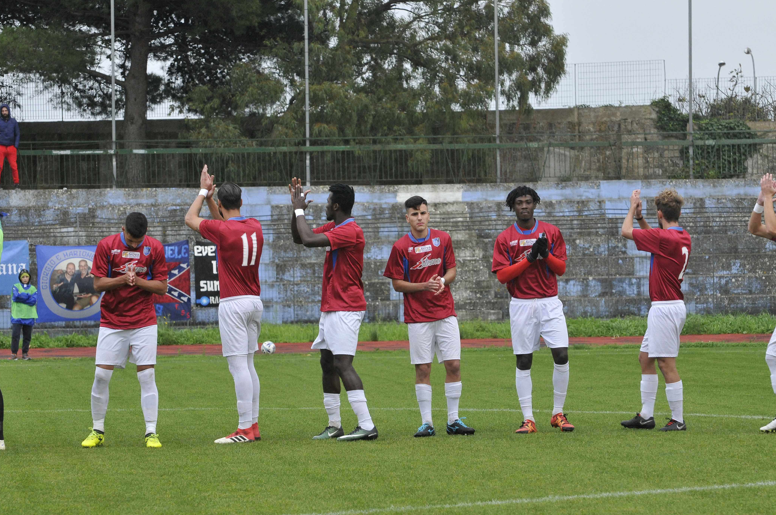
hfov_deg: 10.9
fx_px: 4069
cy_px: 259
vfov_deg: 7.2
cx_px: 390
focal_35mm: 189
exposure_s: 1/200
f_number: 8
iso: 1000
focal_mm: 122
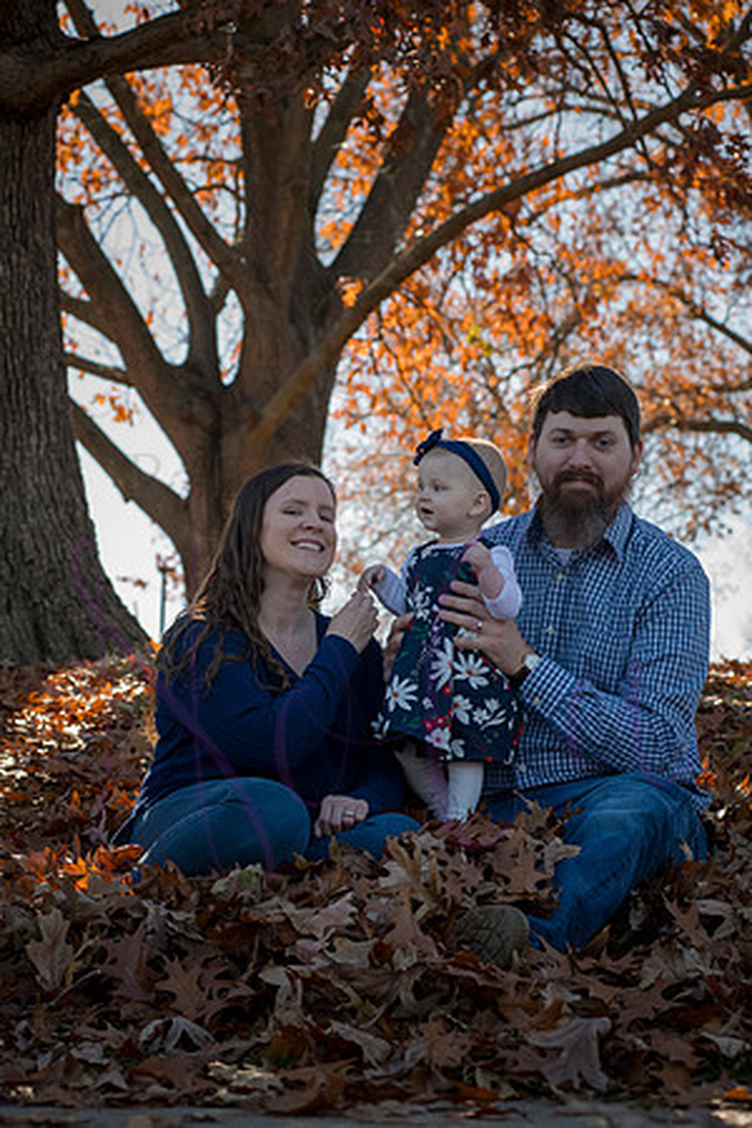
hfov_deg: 17.1
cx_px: 376
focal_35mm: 80
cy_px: 564
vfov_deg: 25.4
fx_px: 2506
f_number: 8
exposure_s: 1/320
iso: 400
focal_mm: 80
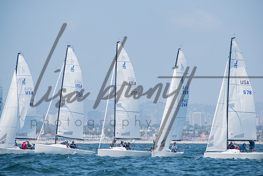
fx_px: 1906
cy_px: 88
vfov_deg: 5.3
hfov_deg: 7.9
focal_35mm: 261
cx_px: 136
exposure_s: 1/1250
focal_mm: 165
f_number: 8
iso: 400
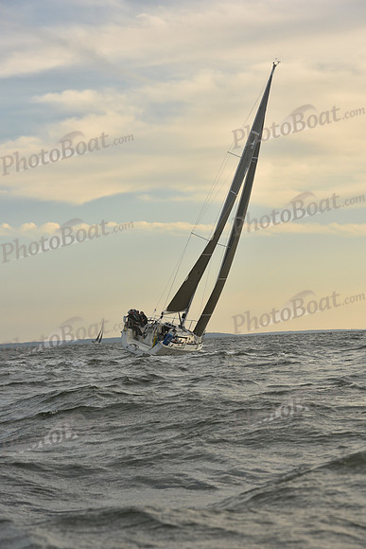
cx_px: 183
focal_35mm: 100
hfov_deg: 13.7
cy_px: 274
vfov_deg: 20.4
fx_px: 1524
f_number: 7.1
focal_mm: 100
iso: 250
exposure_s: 1/640
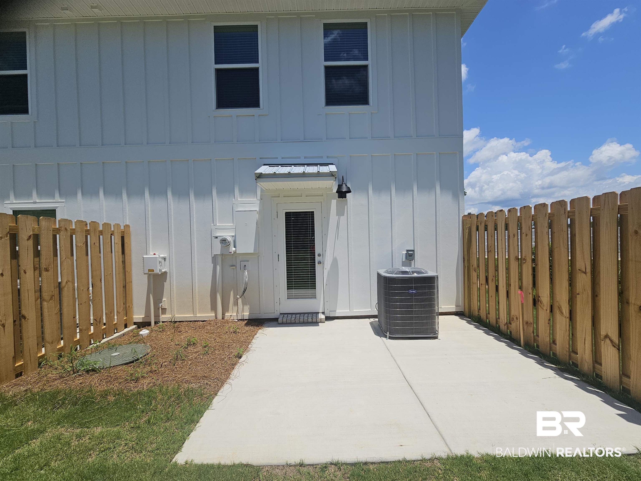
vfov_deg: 89.9
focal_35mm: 13
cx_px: 320
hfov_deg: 106.2
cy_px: 240
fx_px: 241
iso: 50
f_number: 2.2
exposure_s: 1/4337
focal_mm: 2.2
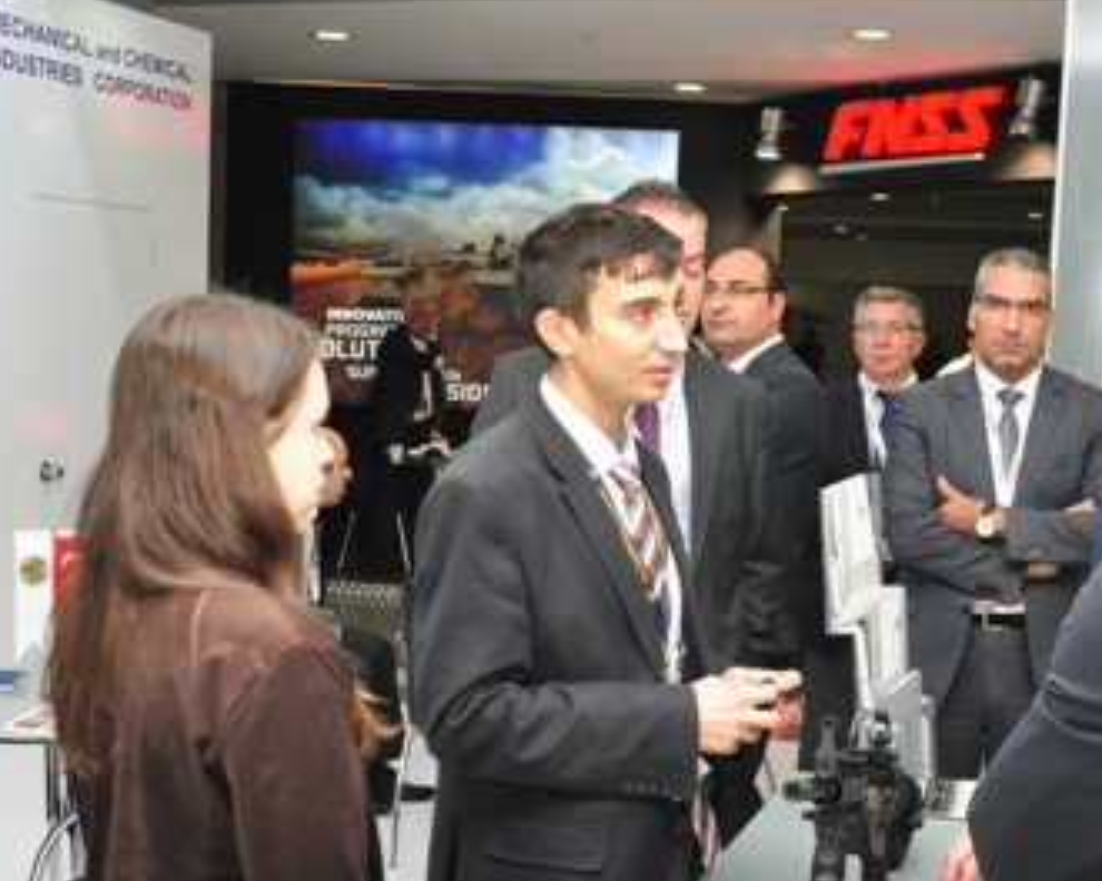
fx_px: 1696
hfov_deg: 35.7
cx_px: 718
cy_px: 564
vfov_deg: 29.0
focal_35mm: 52
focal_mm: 18
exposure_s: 1/125
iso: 800
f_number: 5.6
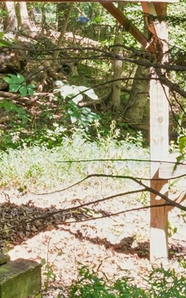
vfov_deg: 20.2
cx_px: -263
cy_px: 32
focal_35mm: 101
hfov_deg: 10.9
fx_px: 819
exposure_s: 1.3
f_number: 22
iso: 100
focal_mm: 24
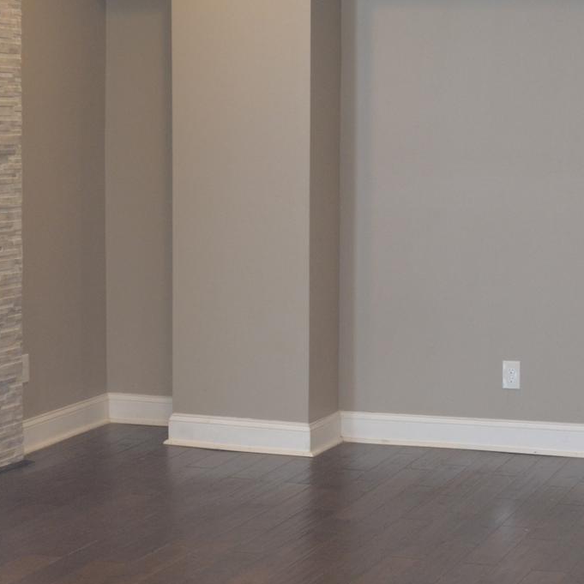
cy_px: 282
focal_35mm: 92
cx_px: 268
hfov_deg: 18.9
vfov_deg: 18.9
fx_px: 1756
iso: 720
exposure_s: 1/60
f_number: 4
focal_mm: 24
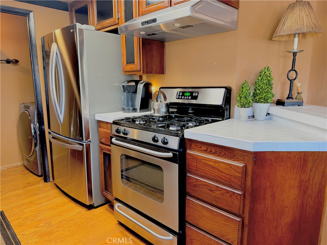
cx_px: 164
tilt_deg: -10.4
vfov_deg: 56.8
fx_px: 227
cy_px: 122
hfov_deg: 71.6
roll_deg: +0.8
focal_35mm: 24
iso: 200
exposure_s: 1/60
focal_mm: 6.76
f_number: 1.78
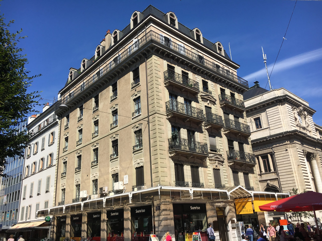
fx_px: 270
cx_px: 161
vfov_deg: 48.2
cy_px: 120
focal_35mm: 29
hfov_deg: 61.7
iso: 25
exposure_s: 1/1789
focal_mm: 4.15
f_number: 2.2
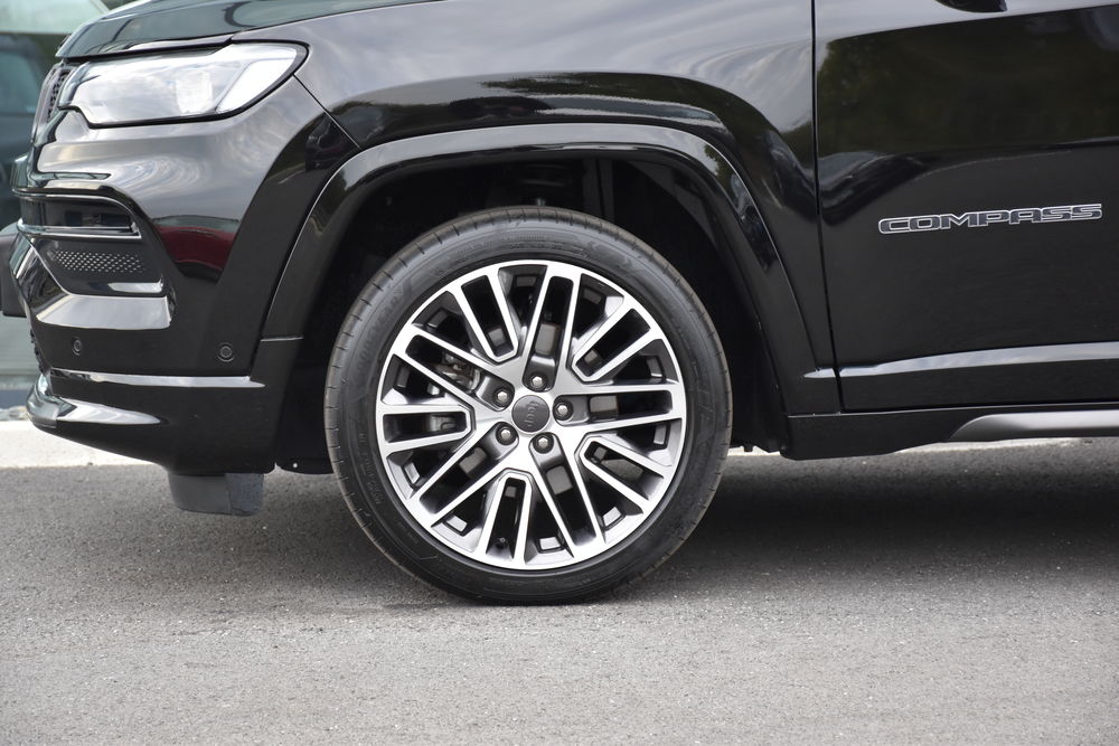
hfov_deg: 17.1
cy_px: 373
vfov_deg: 11.4
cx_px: 560
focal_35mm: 120
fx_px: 3730
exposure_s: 1/125
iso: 800
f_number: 5.3
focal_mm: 80
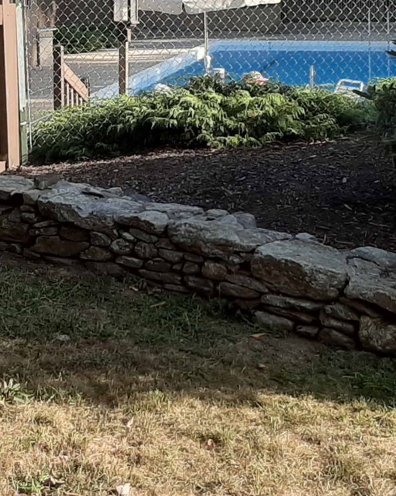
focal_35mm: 84
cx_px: 142
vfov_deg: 21.5
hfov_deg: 18.2
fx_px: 1231
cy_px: -56
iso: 40
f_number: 1.7
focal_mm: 3.93
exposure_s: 1/794
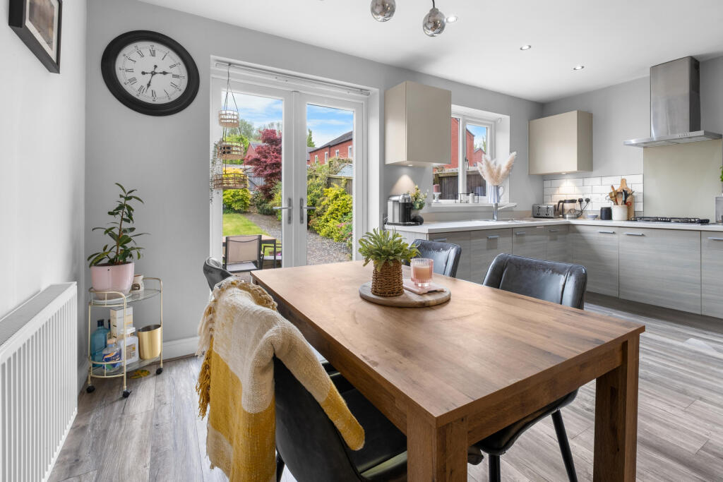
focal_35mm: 15
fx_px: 301
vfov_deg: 77.3
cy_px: 241
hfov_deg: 100.4
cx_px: 362
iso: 160
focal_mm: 10
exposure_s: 1.6
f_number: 8
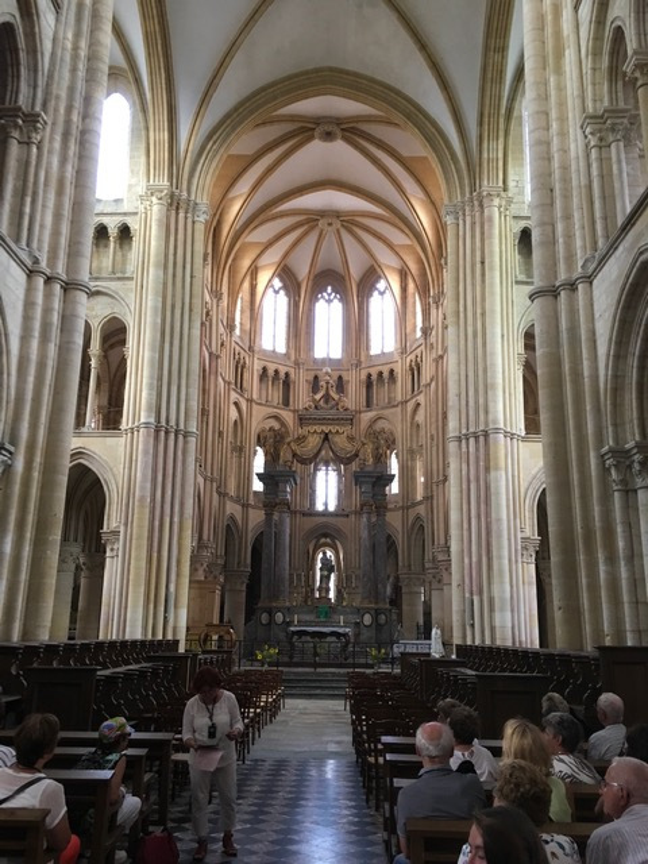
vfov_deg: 61.7
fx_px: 724
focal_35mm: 29
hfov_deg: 48.2
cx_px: 324
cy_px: 432
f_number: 2.2
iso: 125
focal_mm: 4.15
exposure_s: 1/33
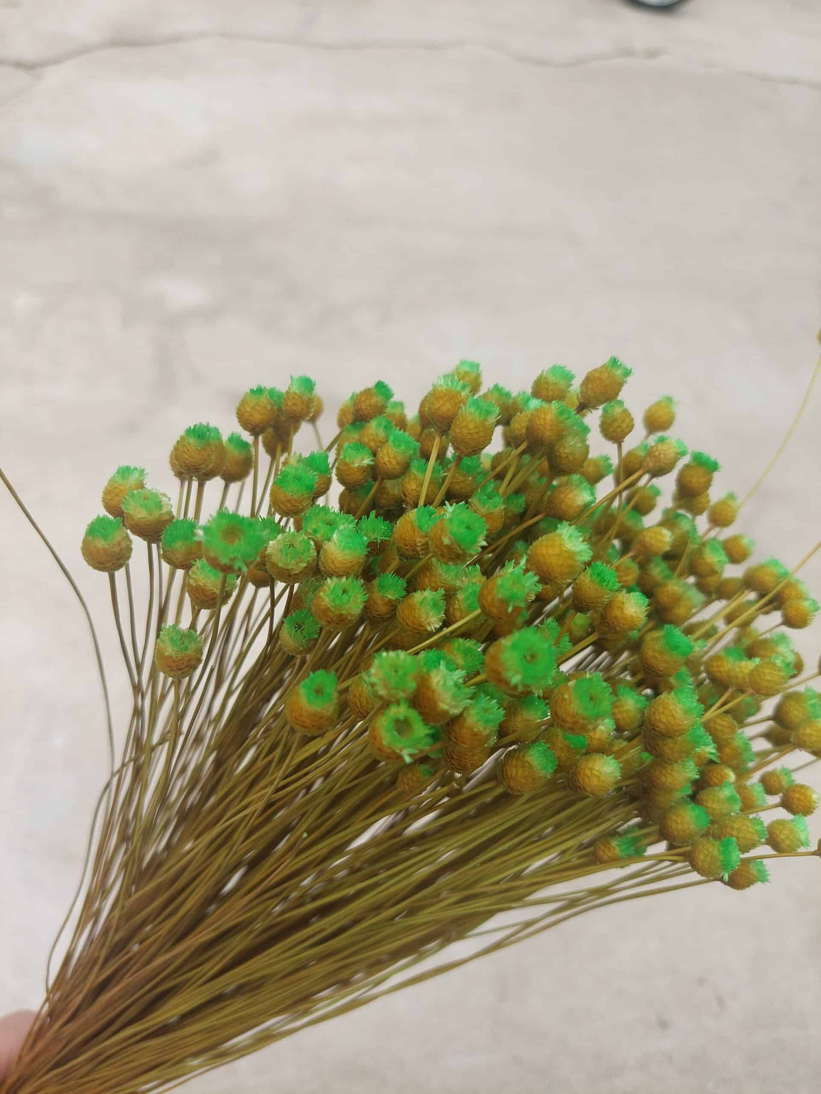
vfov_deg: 71.6
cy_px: 547
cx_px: 410
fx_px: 759
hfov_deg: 56.8
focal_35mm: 24
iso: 40
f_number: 1.8
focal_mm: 5.23
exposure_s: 1/511
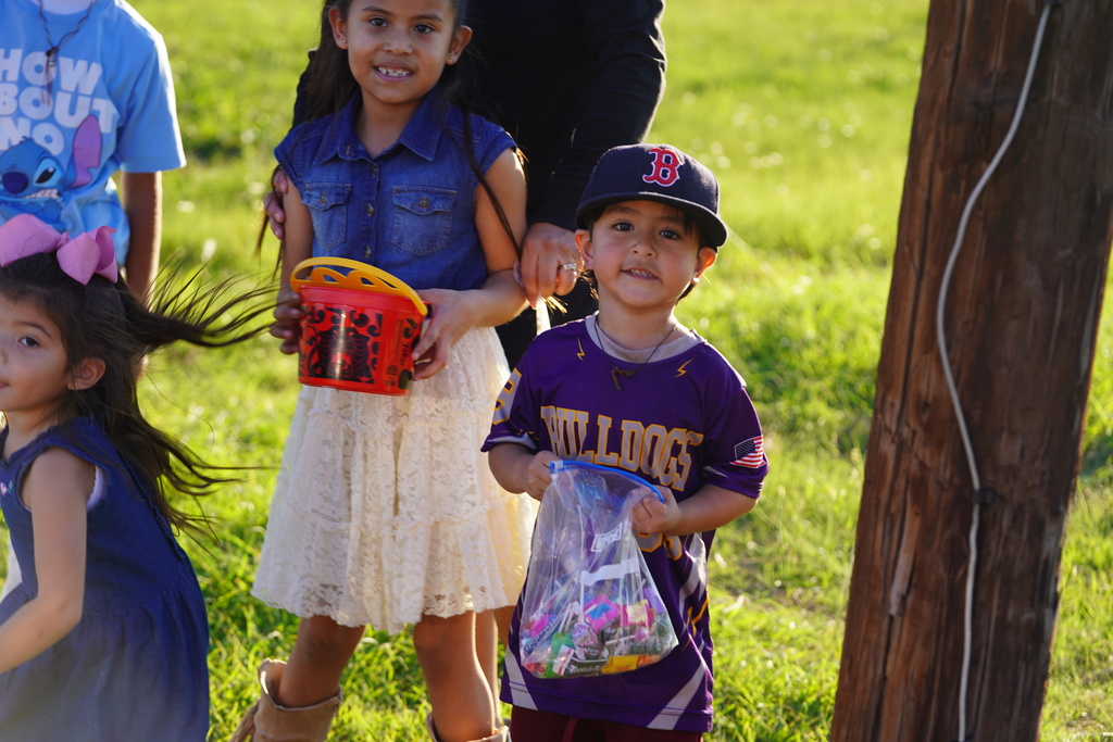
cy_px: 371
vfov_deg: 10.9
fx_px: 3896
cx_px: 556
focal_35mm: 126
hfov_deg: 16.3
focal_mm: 126
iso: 100
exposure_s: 1/160
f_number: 4.5
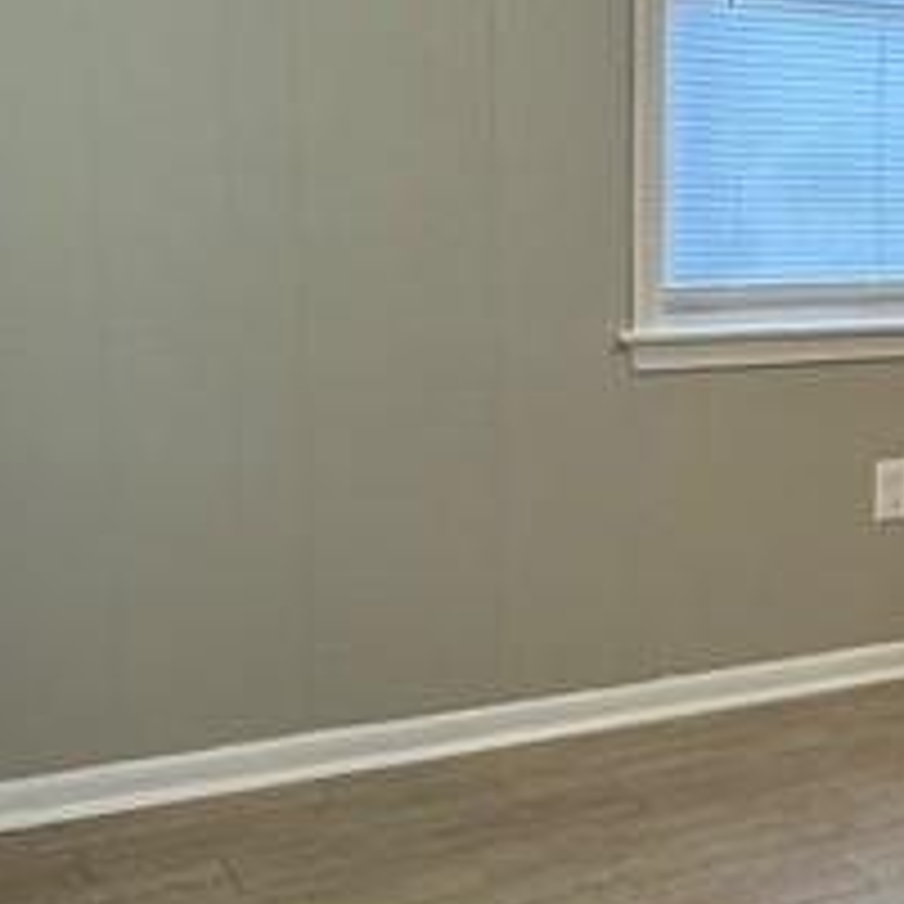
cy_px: 391
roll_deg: -4.2
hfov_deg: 23.0
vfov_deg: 27.3
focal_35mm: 63
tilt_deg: -9.2
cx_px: 1286
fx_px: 1861
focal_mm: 2.22
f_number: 2.2
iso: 160
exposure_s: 1/120
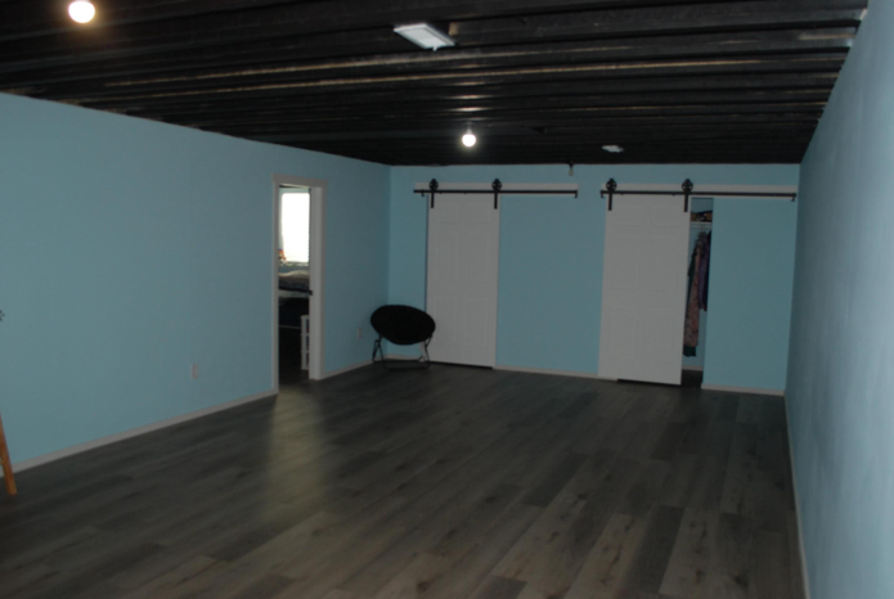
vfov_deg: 45.1
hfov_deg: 63.6
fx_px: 721
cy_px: 298
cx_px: 446
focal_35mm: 29
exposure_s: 1/60
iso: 200
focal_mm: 18
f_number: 3.5
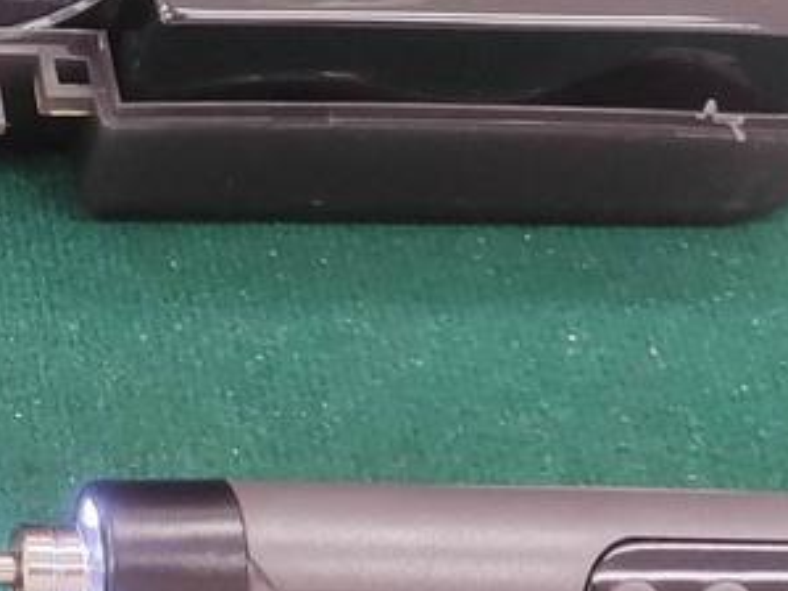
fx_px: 2435
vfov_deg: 13.8
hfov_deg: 16.5
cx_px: -451
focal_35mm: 107
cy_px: 193
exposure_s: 1/60
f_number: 1.79
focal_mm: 4.71
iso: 134
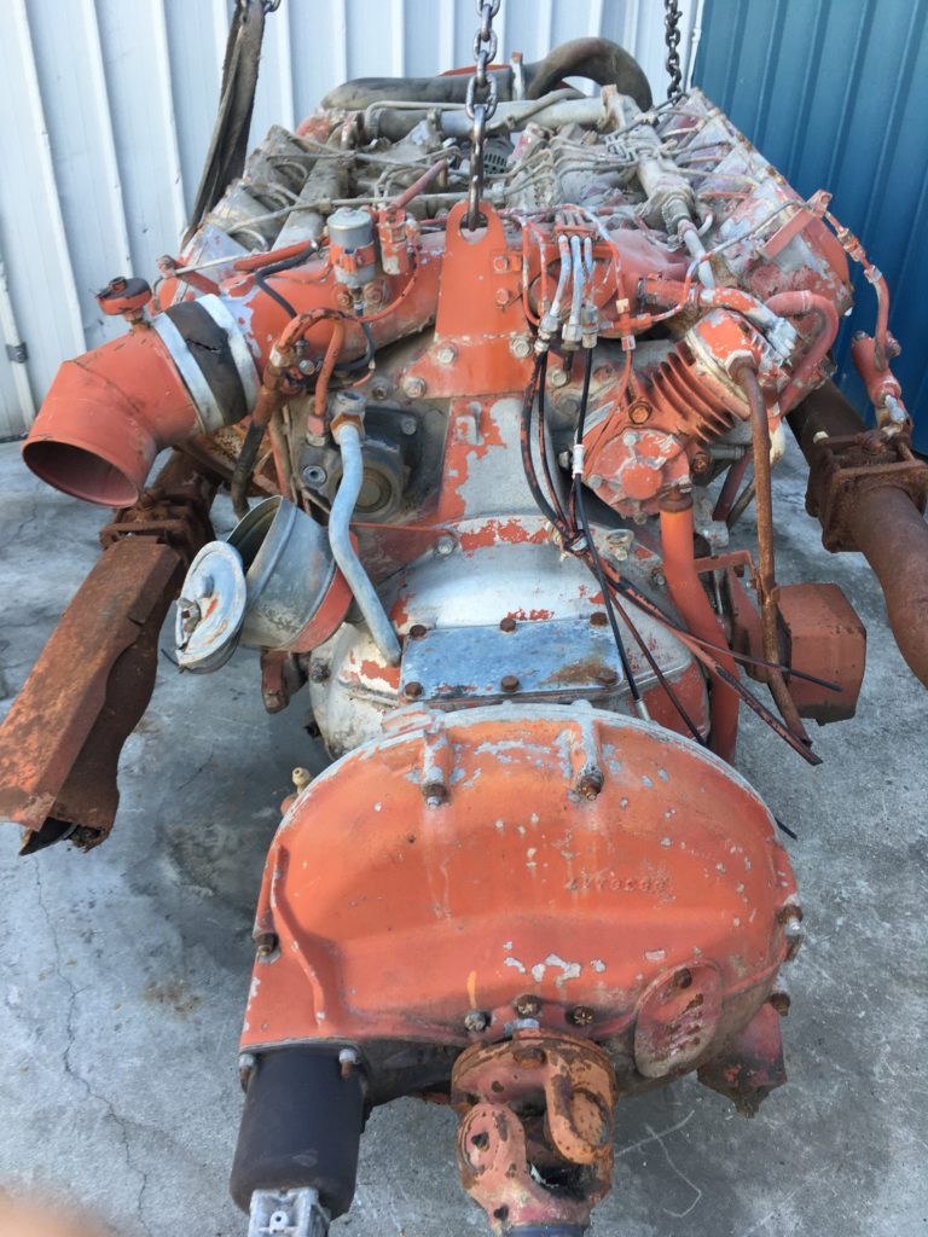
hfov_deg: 48.2
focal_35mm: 29
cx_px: 464
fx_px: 1037
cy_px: 618
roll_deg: -1.2
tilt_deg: -33.4
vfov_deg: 61.7
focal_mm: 4.15
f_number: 2.2
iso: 32
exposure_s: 1/100
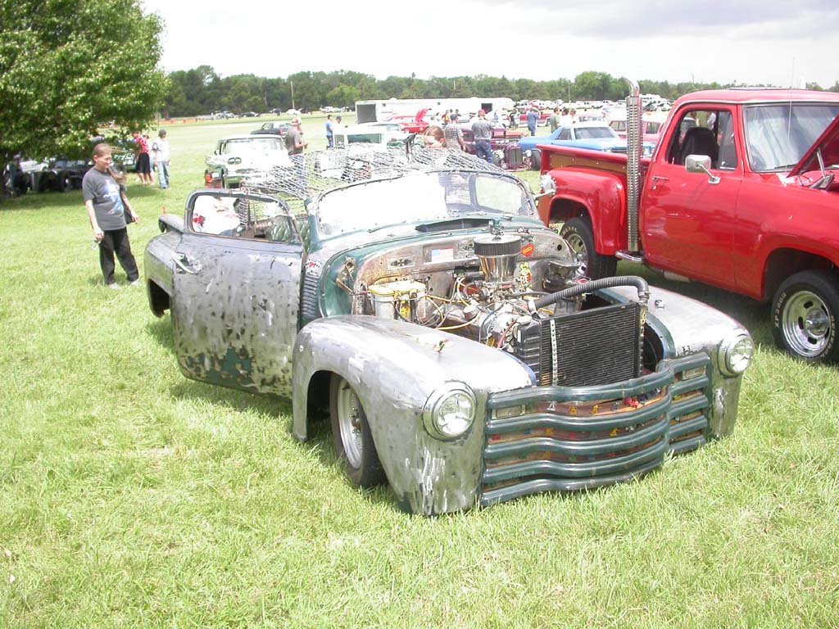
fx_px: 921
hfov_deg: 49.0
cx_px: 420
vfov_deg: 37.7
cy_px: 314
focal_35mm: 38
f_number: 2.6
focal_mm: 7.85
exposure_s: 1/1000
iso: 100
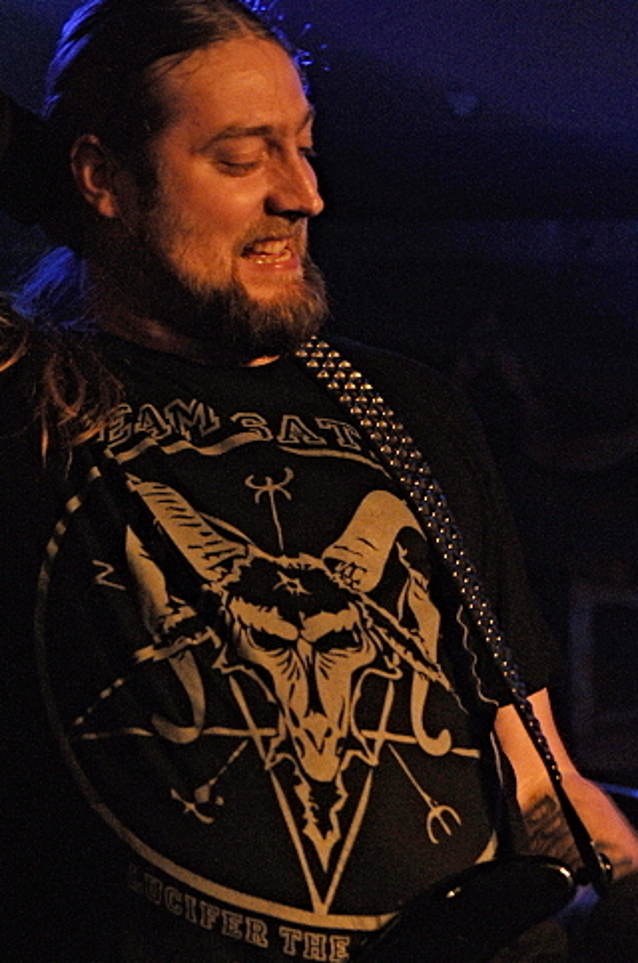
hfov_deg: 7.9
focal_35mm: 174
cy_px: 652
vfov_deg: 11.8
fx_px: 4645
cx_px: 332
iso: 640
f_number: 2.8
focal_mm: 70
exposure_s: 1/100
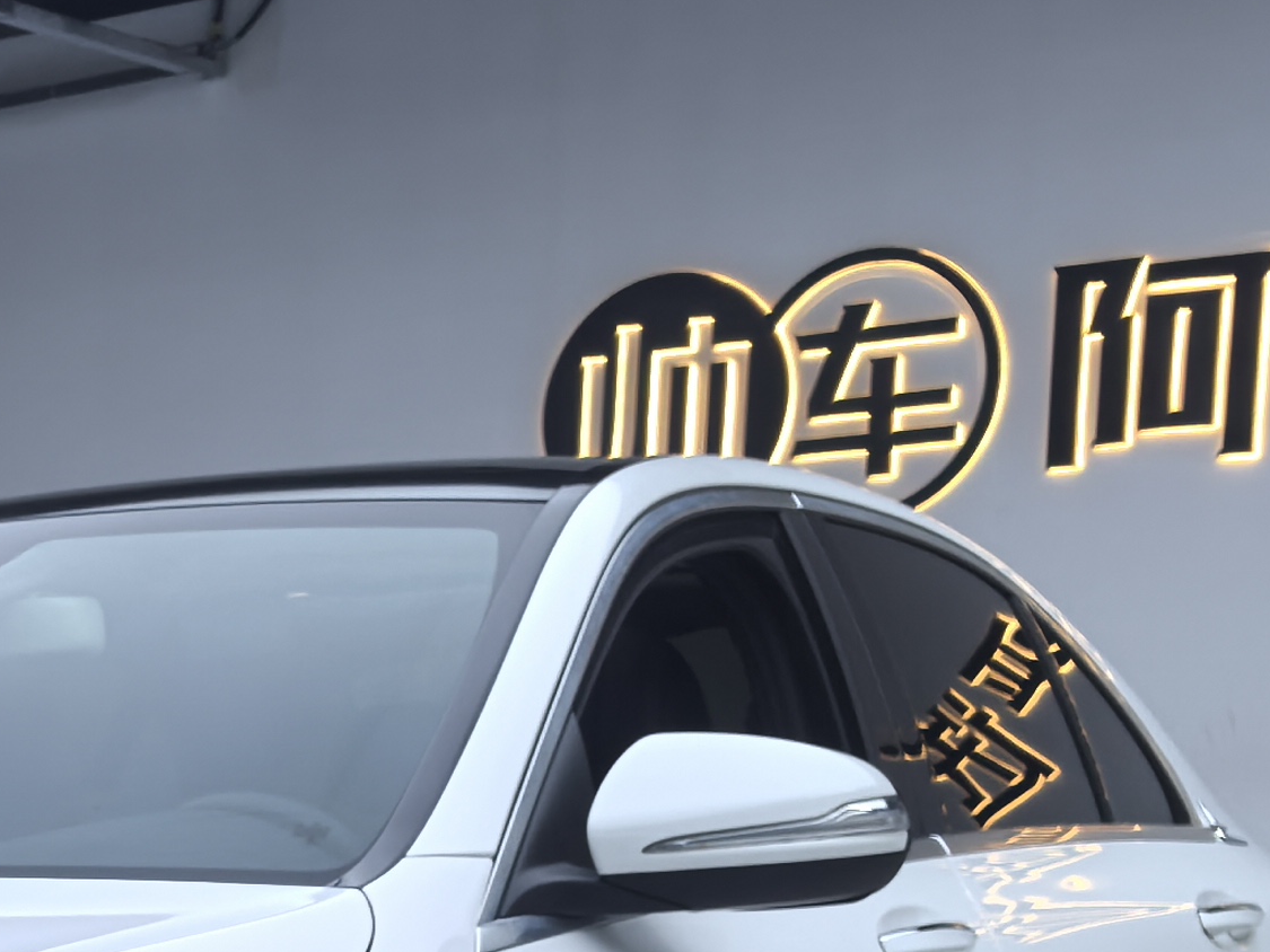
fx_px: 3522
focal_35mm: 96
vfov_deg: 14.1
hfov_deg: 18.7
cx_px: -450
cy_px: 1549
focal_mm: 6.35
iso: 50
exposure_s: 1/131
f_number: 2
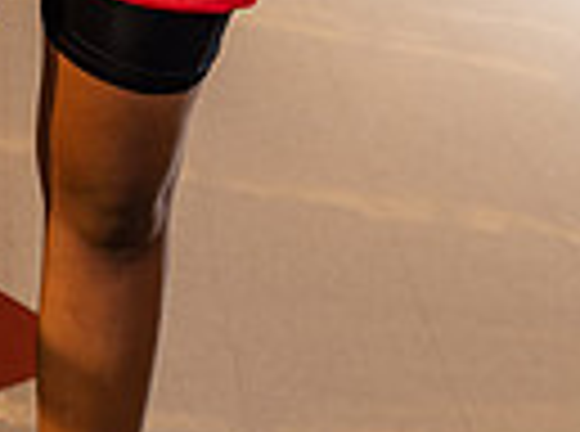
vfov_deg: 9.2
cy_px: -504
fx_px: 2473
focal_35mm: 148
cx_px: 252
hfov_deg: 13.4
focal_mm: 44
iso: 800
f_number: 6.3
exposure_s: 1/250
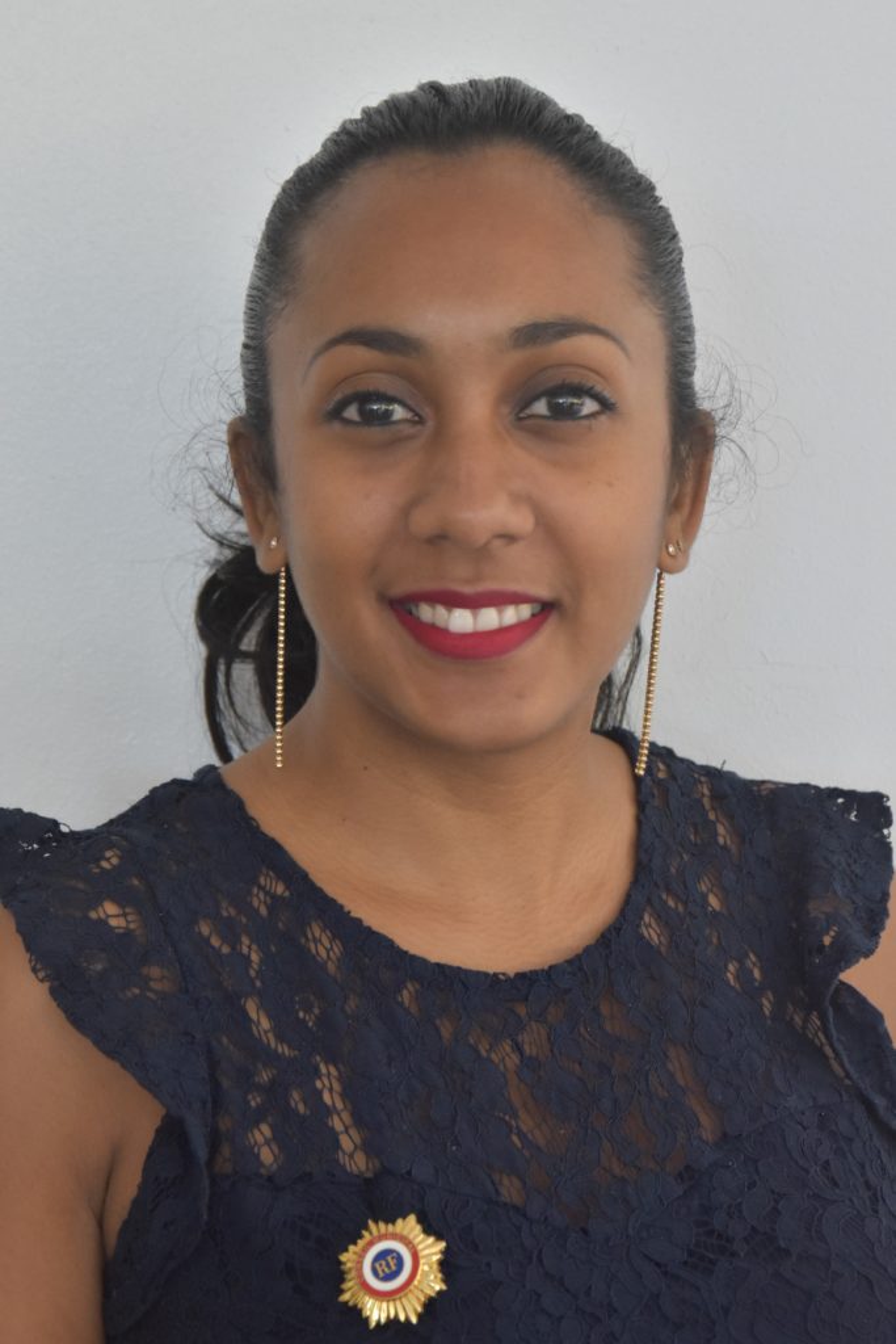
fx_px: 3694
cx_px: 448
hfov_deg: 13.8
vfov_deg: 20.6
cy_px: 672
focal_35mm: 99
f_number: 5.3
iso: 1400
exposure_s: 1/125
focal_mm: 66
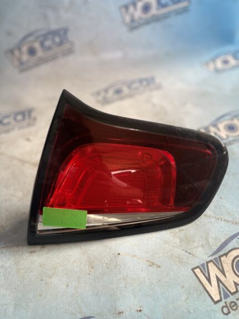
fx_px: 239
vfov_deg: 67.3
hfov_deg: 53.1
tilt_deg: -51.6
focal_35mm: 26
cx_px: 120
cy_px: 160
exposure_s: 1/60
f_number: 1.6
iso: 160
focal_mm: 5.1
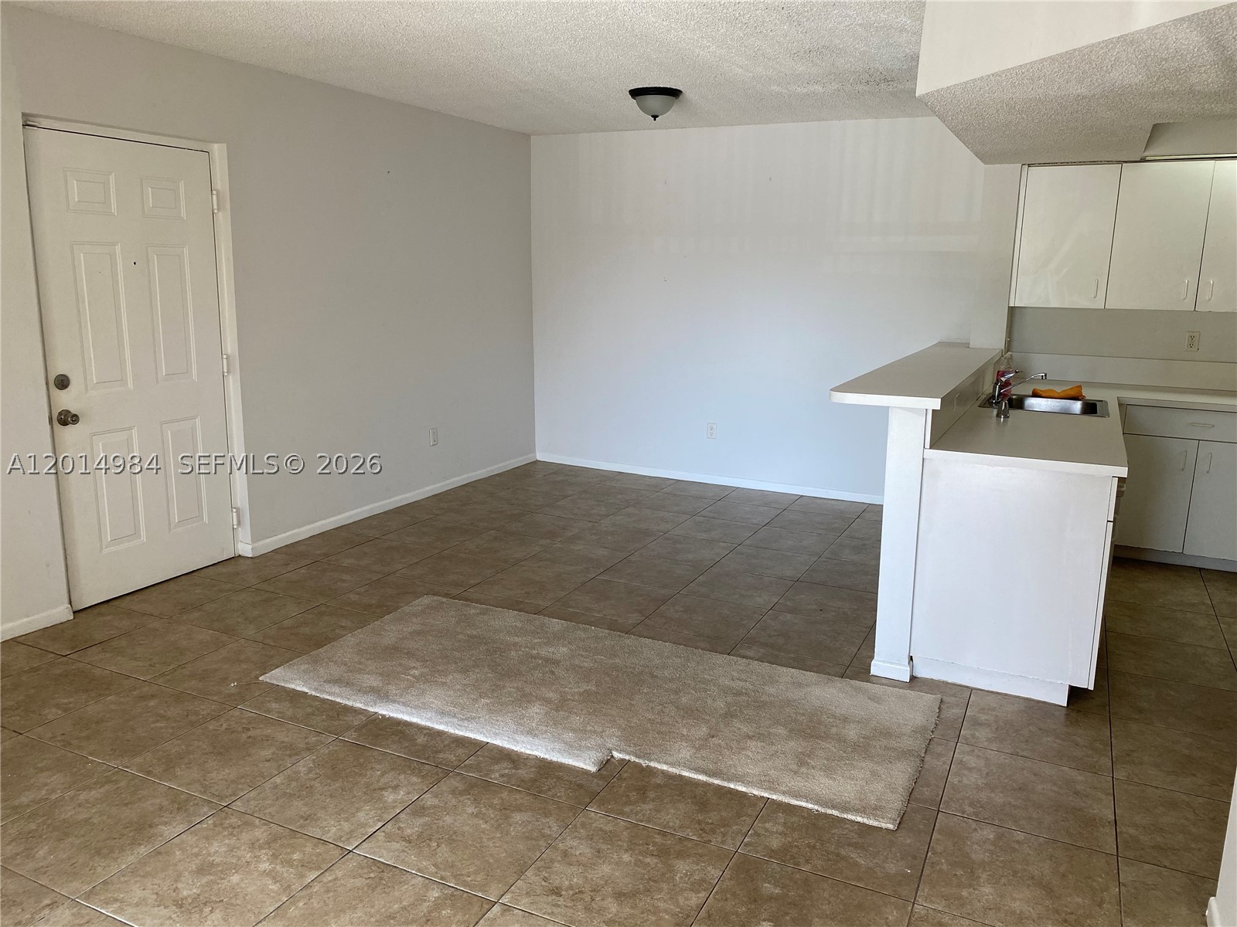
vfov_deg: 53.1
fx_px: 929
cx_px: 618
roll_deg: -1.4
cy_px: 464
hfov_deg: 67.3
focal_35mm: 26
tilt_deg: -11.0
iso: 100
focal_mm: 4.25
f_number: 1.8
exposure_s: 1/120
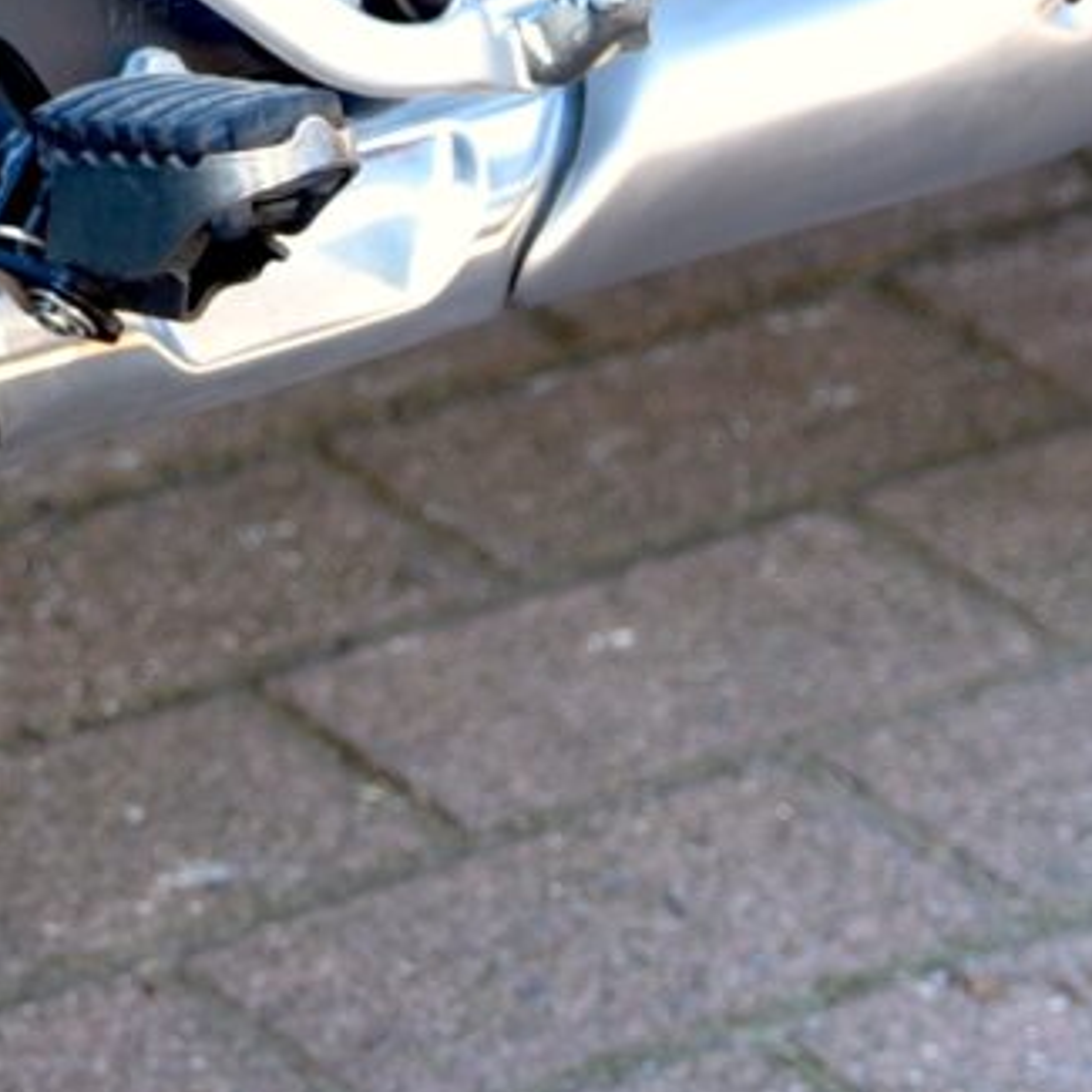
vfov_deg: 6.3
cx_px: -1025
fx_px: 9565
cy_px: -1336
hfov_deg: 6.4
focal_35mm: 268
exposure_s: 1/50
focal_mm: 40
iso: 100
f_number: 2.8
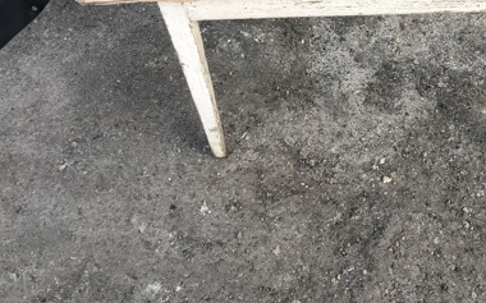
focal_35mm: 50
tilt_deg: -49.5
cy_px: 7
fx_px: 662
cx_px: 350
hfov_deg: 39.5
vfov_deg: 24.7
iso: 50
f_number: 1.8
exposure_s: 1/120
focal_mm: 4
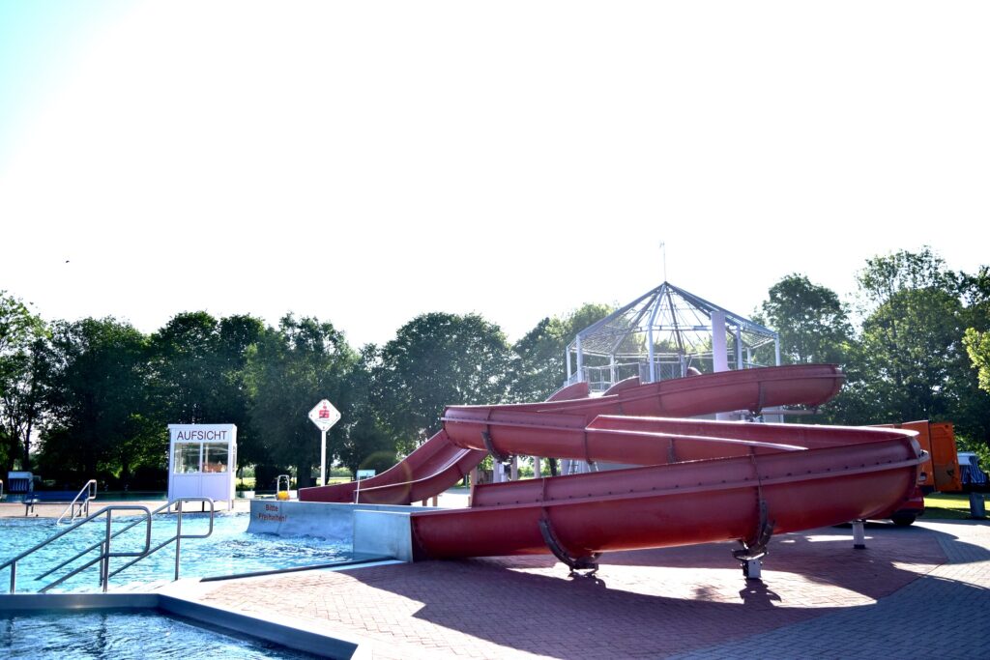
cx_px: 495
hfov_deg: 61.9
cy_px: 330
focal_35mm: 30
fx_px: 825
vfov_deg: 43.6
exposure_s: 1/4000
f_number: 3.8
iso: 400
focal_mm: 20
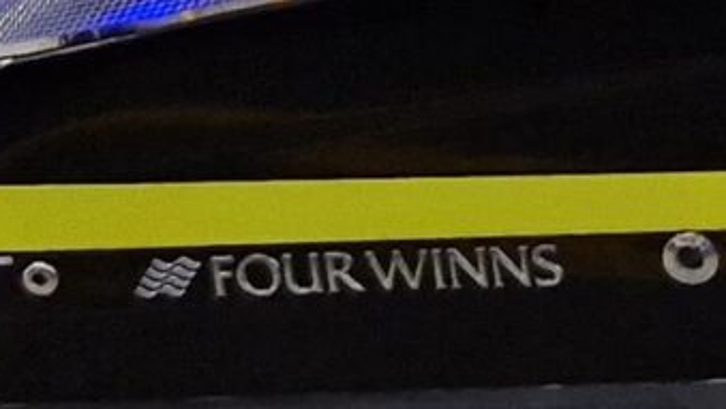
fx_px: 3640
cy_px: -448
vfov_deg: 6.2
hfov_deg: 9.0
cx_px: 2236
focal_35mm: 189
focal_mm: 5.4
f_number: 1.8
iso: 125
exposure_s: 1/100
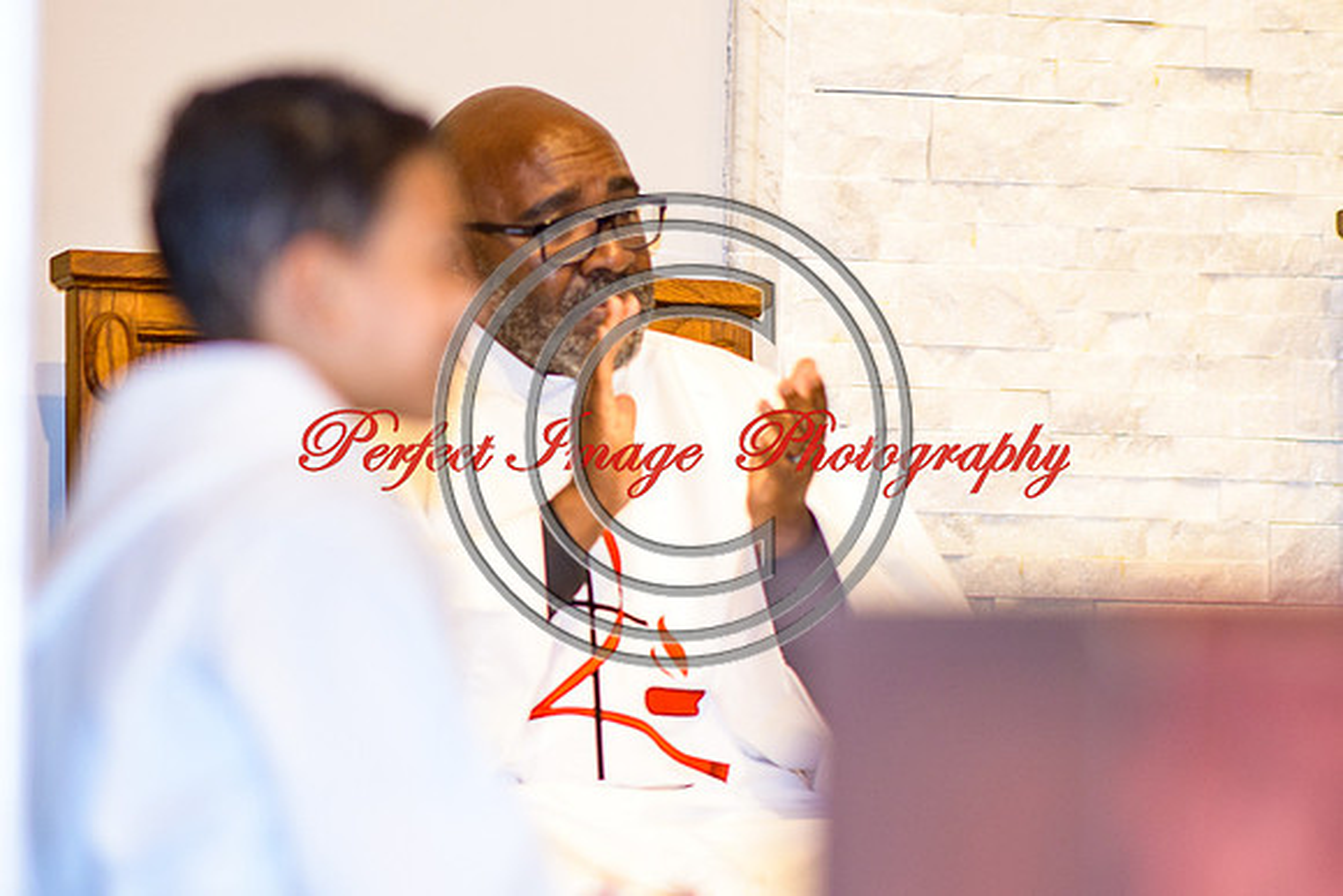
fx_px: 10198
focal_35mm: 273
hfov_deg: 7.5
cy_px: 475
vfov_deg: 5.0
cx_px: 786
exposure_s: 1/100
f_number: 1.4
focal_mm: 105
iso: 110
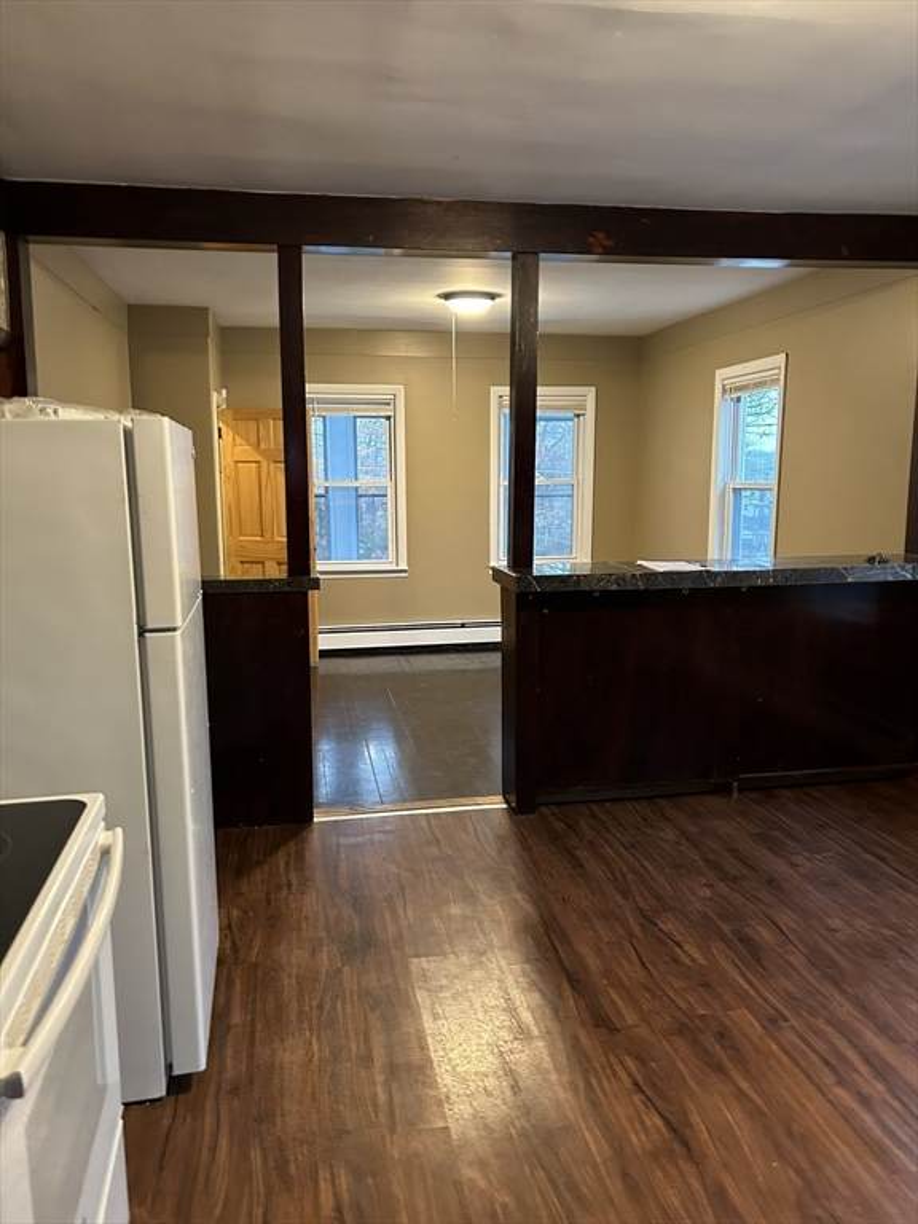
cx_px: 459
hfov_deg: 53.1
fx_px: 919
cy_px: 612
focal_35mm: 26
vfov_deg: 67.3
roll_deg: +1.6
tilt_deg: -8.3
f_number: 1.5
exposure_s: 1/40
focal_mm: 5.7
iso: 400
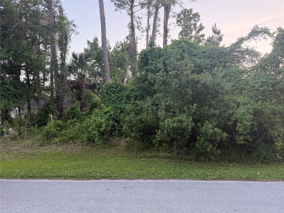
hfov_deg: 71.6
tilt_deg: +0.5
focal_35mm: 24
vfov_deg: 56.8
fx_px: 197
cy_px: 106
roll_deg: +1.9
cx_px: 142
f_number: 1.78
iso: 200
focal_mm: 6.76
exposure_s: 1/143
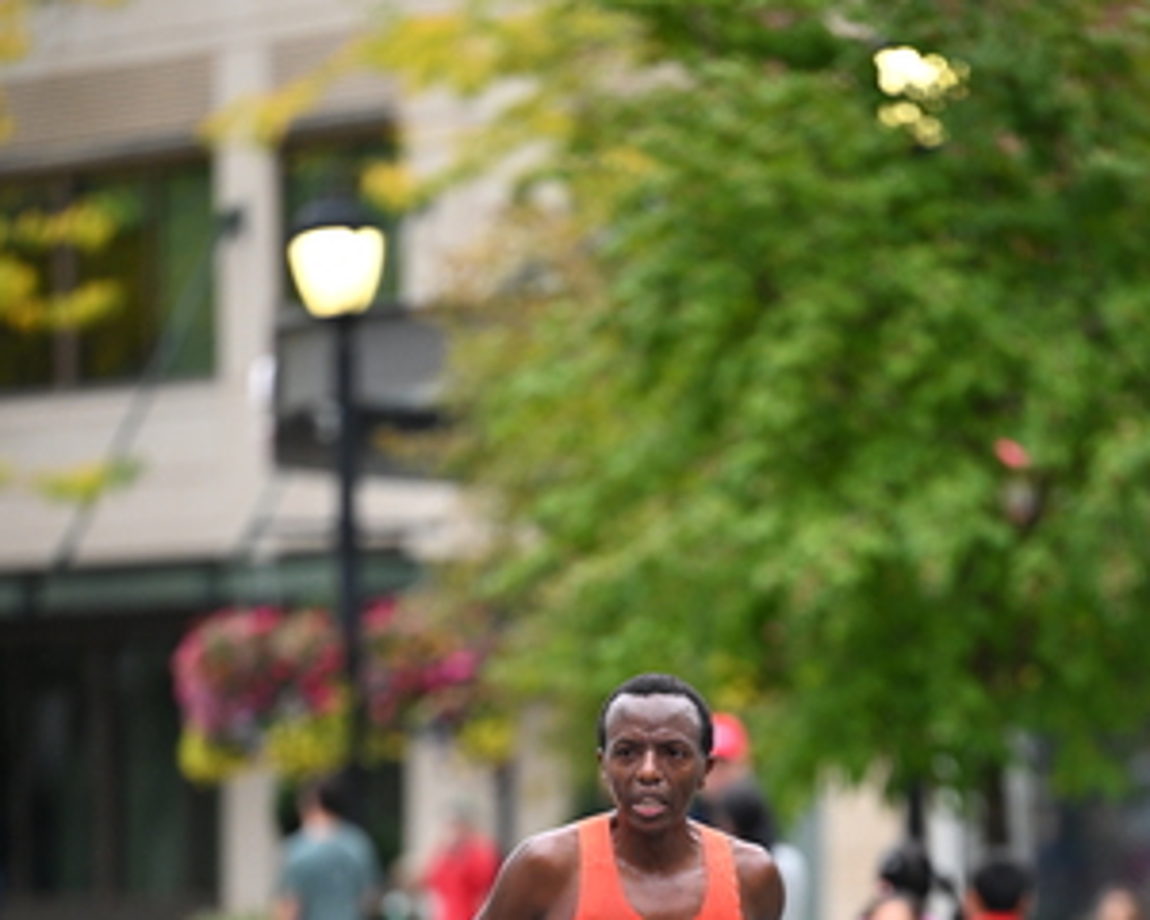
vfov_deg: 4.9
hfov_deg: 6.1
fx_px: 10823
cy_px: 889
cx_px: 692
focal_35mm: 318
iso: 1600
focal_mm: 185
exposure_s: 1/800
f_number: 2.8
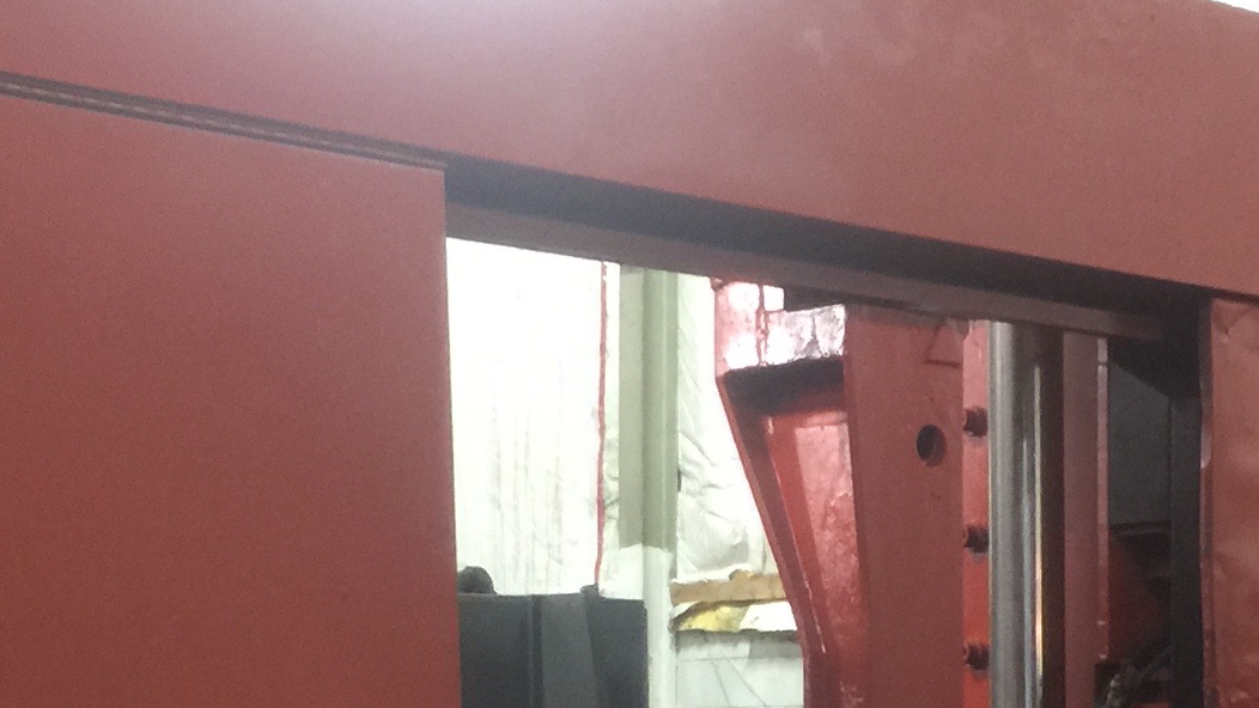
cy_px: 1007
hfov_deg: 21.6
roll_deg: -1.7
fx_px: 3272
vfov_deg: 11.9
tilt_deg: -2.9
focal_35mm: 98
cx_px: 901
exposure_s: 1/4
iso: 64
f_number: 2.2
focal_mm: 4.15
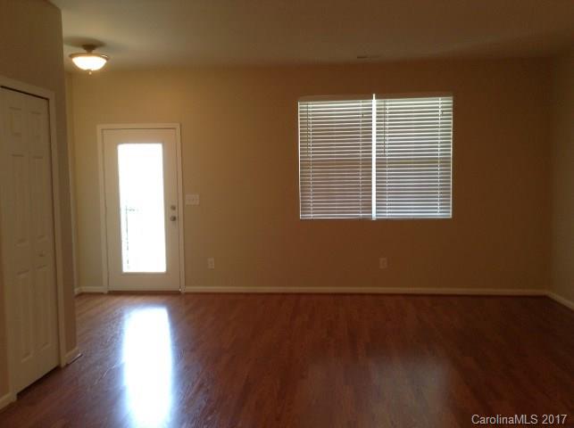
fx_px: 546
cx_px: 287
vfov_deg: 42.8
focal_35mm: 33
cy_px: 214
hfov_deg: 55.4
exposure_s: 1/24
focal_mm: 3.3
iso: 50
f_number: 2.4
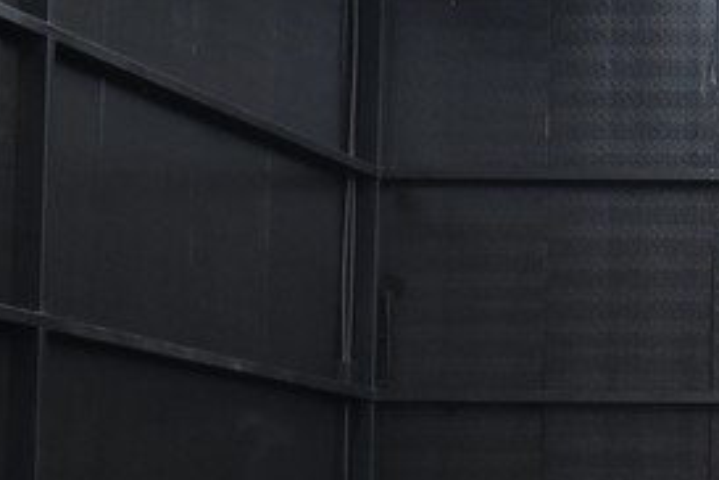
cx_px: 1343
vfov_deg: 9.9
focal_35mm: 137
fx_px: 2736
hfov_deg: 13.3
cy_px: 479
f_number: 6.7
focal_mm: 23
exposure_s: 1/250
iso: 560
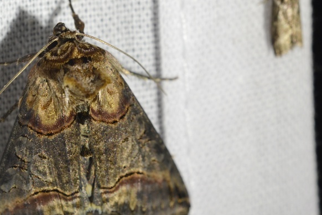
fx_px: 4095
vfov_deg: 3.0
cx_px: 102
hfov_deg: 4.5
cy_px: 123
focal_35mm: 458
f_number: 8
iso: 400
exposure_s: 1/200
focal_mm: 185
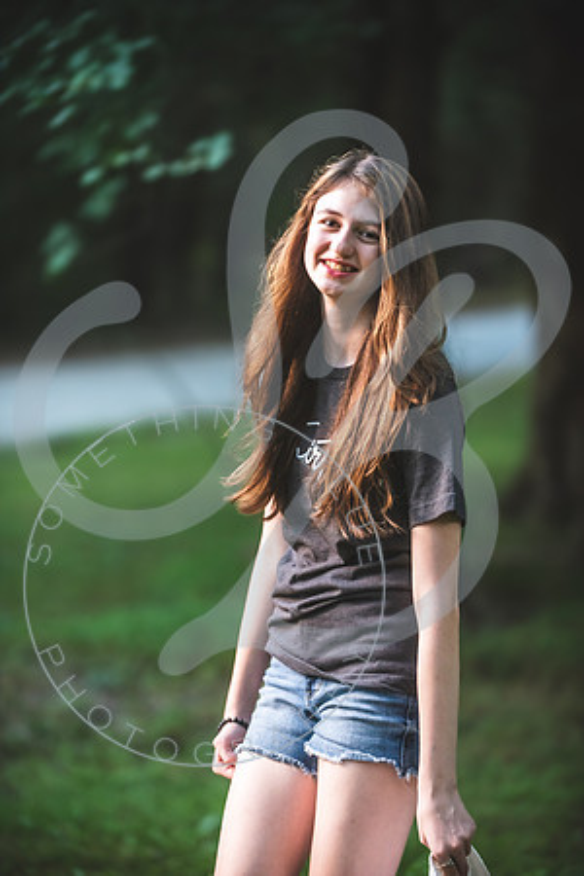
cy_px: 438
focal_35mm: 130
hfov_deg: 10.5
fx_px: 3163
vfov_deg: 15.8
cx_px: 292
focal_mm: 130
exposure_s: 1/320
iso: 1600
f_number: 2.8
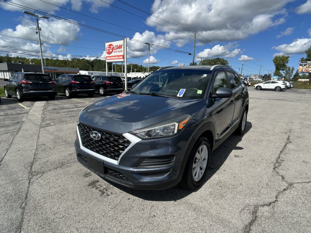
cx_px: 156
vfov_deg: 53.1
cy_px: 116
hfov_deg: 67.3
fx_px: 234
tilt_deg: -13.4
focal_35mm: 26
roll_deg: -1.2
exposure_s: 1/4630
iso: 50
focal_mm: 5.7
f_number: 1.5
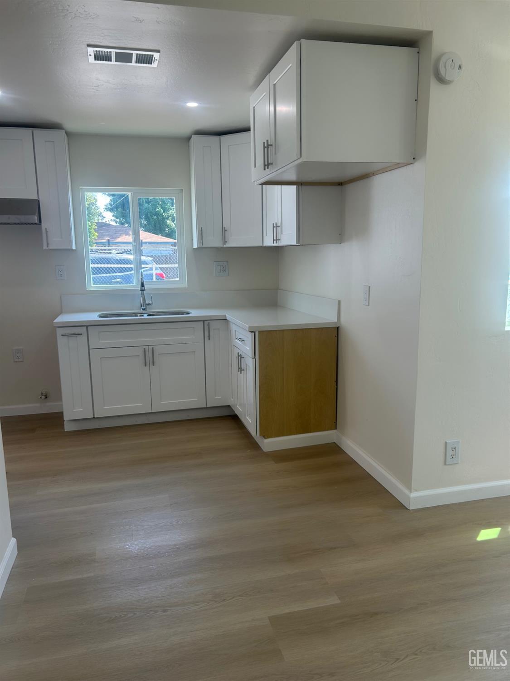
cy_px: 340
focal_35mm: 26
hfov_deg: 53.1
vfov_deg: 67.3
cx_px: 255
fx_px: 511
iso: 40
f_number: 1.5
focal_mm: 5.7
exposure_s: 1/184
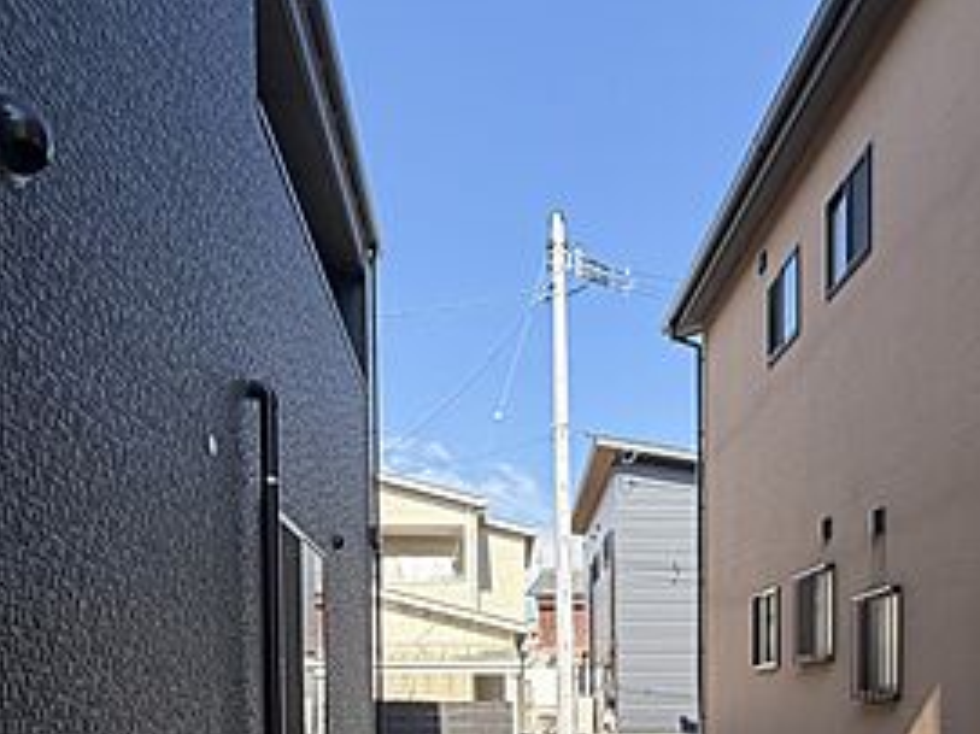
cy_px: 745
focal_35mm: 31
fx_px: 877
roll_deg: +0.3
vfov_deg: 39.6
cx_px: 561
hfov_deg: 58.1
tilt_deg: -1.2
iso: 64
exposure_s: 1/502
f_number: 2.2
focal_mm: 2.22
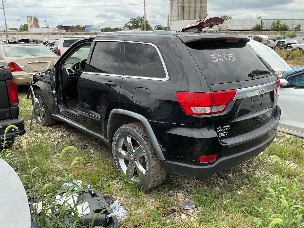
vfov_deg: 48.2
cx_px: 152
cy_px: 114
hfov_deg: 61.7
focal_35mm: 29
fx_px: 255
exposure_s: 1/842
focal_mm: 3
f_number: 1.8
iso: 16
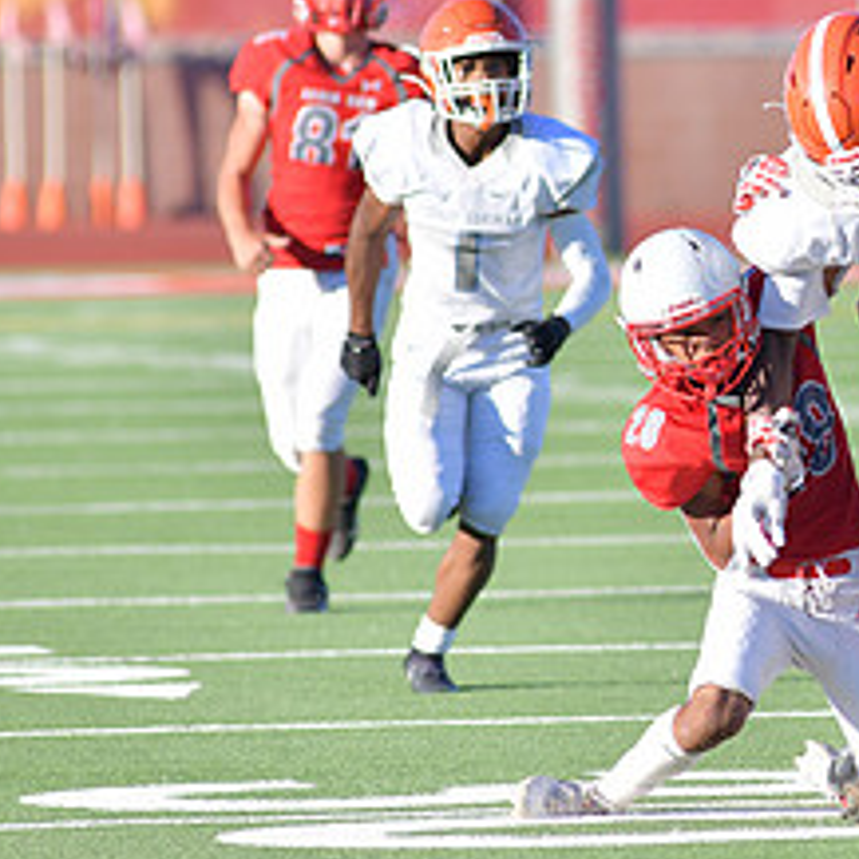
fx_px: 19175
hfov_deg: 2.6
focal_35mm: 683
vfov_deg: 2.6
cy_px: 402
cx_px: 895
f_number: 5
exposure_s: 1/3200
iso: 640
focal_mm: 300
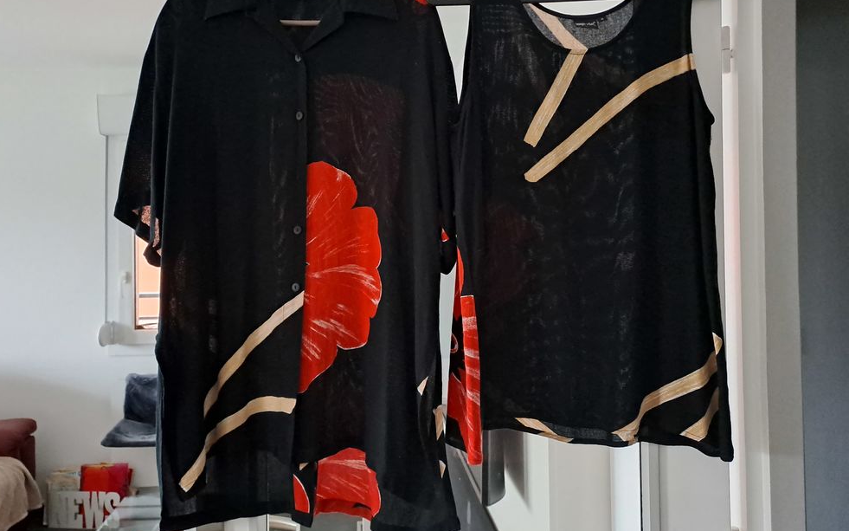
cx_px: 423
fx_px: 625
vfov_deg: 45.9
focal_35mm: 27
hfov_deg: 68.4
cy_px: 230
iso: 800
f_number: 1.8
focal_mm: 4.65
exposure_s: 1/17
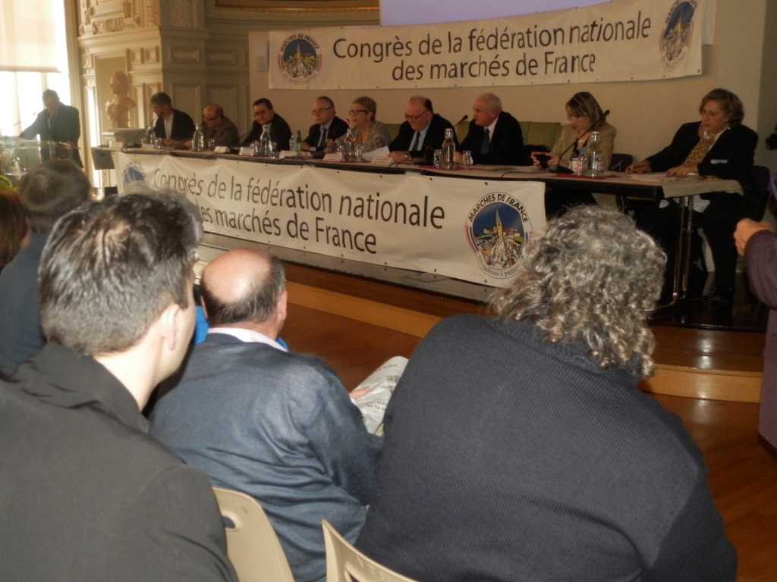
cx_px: 388
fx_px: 898
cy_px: 291
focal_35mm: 40
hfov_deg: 46.8
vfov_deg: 36.0
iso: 320
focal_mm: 7.2
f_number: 3.5
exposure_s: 1/40
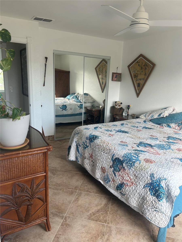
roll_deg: -3.7
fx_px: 182
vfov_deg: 67.3
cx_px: 91
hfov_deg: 53.1
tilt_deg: -11.1
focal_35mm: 26
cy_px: 121
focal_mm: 5.7
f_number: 1.5
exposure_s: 1/121
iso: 50
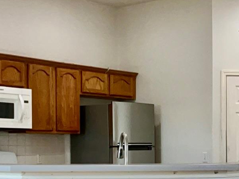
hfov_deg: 22.5
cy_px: 147
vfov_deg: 17.0
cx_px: 191
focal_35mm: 86
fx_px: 594
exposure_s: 1/100
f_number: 1.8
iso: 80
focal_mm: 3
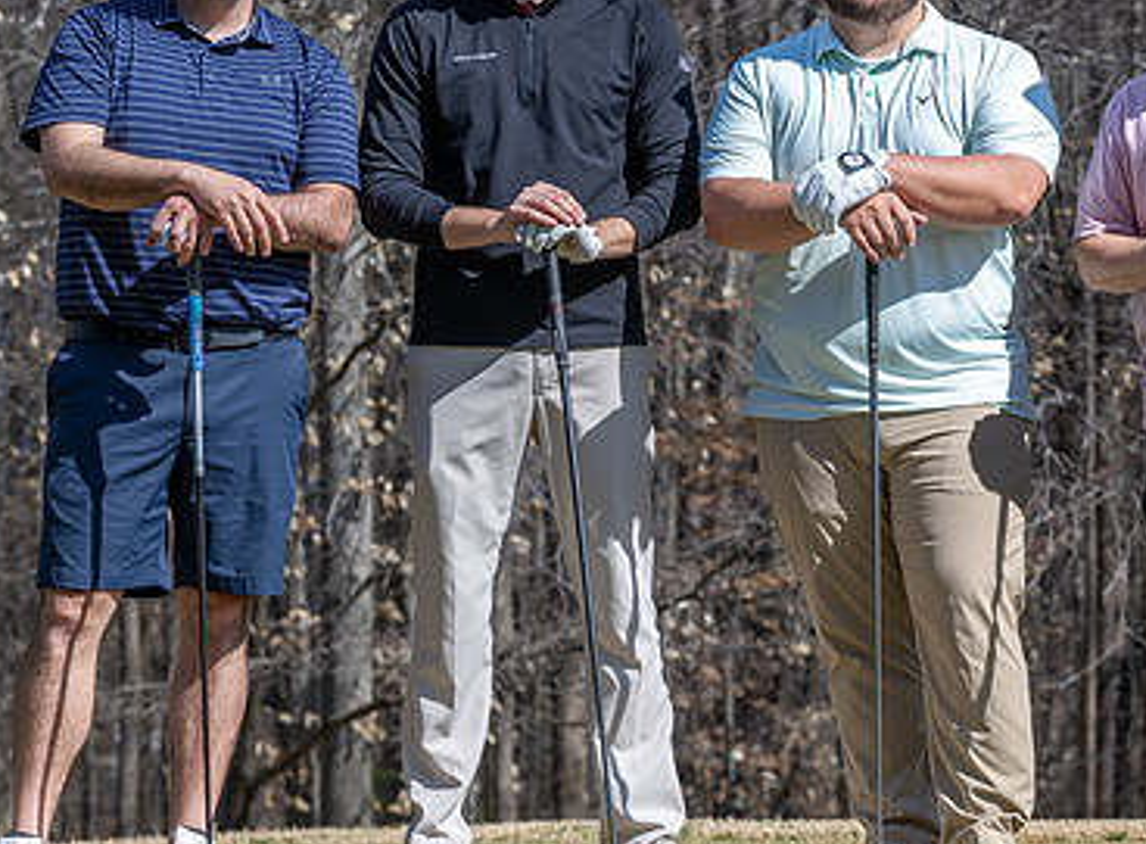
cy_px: 401
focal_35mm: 174
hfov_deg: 11.3
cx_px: 1149
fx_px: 5723
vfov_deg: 8.4
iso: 64
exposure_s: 1/500
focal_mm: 77
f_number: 5
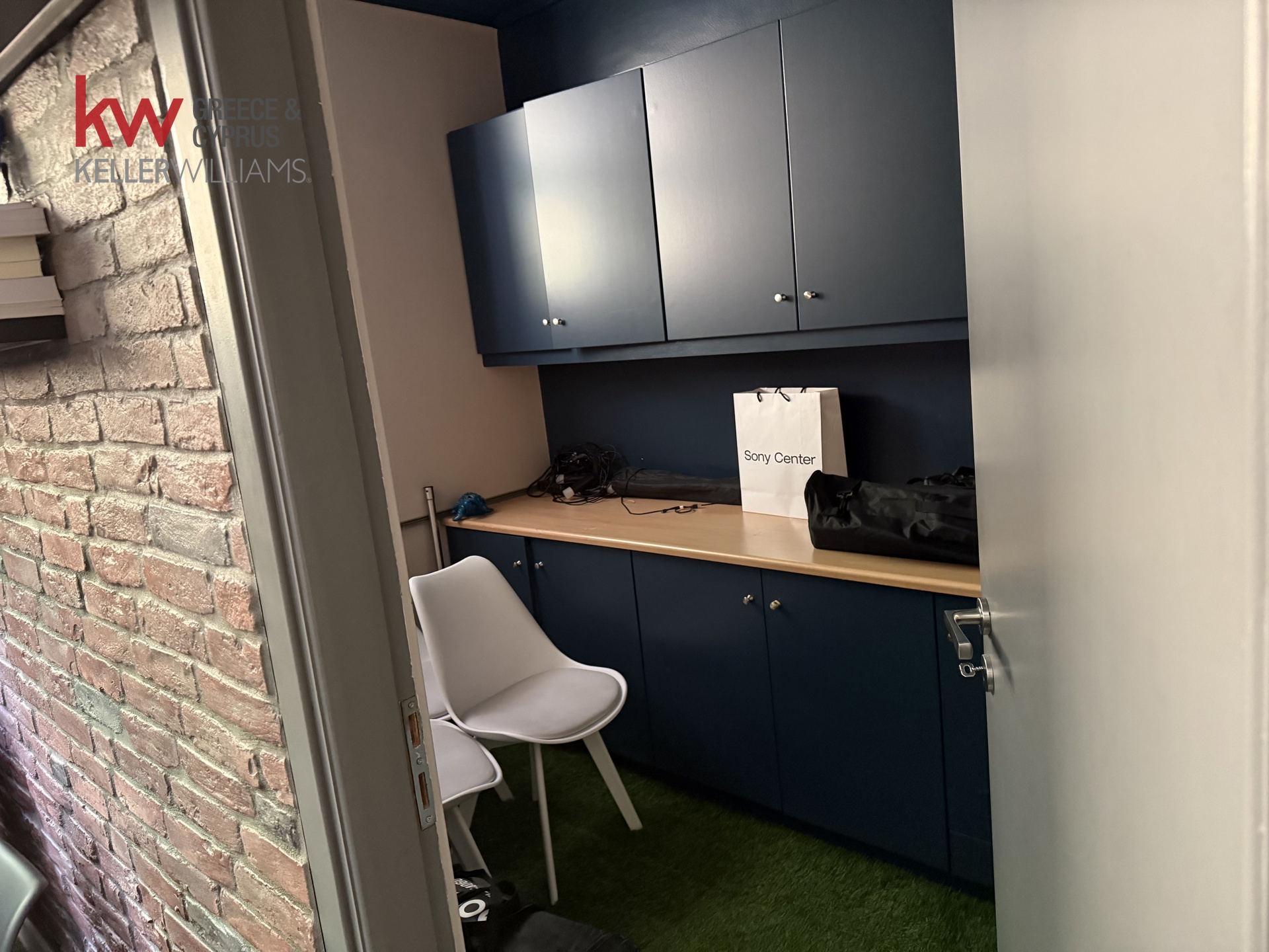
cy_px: 476
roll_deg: +6.9
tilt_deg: -9.4
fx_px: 880
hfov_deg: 71.6
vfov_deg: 56.8
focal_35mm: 24
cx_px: 634
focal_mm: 6.76
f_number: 1.78
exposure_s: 1/40
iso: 1000
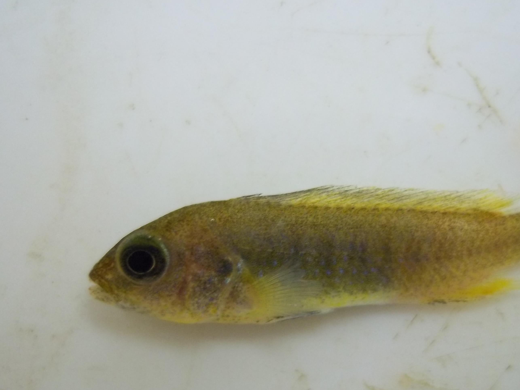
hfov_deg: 34.2
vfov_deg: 26.0
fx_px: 841
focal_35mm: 56
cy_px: 258
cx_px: 311
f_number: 3.1
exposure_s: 1/25
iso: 160
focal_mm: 6.5
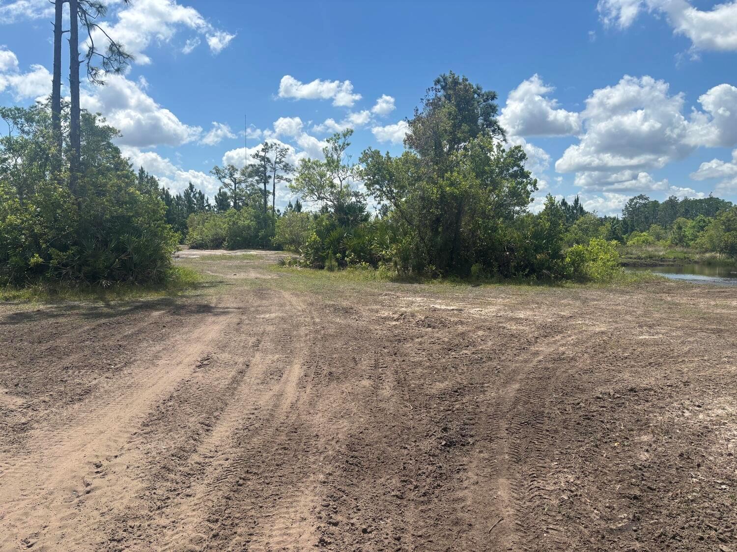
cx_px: 368
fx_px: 554
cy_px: 276
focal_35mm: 26
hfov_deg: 67.3
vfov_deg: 53.1
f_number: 1.6
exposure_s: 1/4255
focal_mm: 5.96
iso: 50
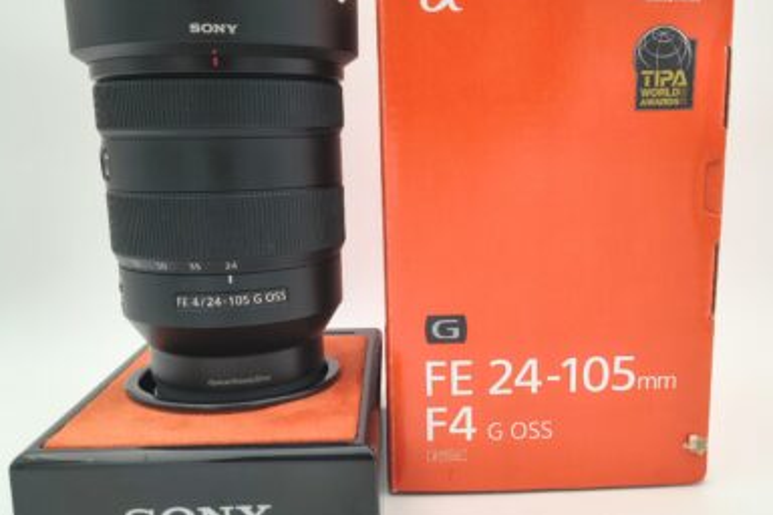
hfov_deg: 69.4
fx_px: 558
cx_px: 386
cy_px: 219
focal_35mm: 26
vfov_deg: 49.4
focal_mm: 5.56
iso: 100
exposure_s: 1/371
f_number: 1.8
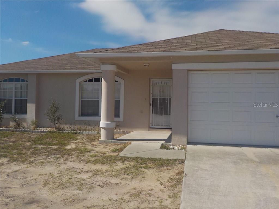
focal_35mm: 30
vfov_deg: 46.8
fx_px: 242
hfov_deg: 60.0
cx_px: 140
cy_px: 104
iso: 125
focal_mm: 4.1
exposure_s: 1/640
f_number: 6.6
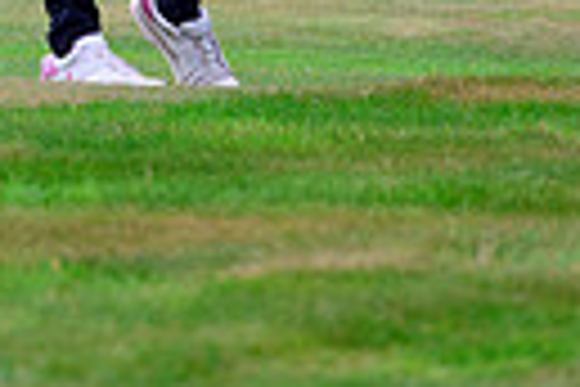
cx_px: -54
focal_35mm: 1799
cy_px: -466
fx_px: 28982
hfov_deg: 1.1
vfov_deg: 0.8
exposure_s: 1/1250
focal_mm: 400
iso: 800
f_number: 6.3
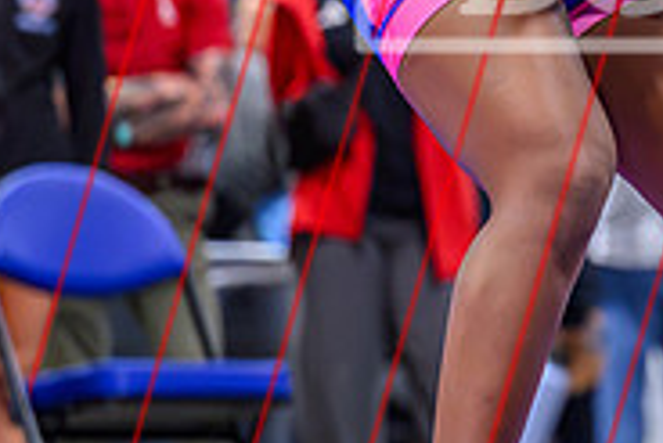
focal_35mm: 385
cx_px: 945
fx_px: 7096
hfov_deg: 5.3
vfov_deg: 3.6
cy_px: 5
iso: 4000
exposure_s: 1/800
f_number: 2.8
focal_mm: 105
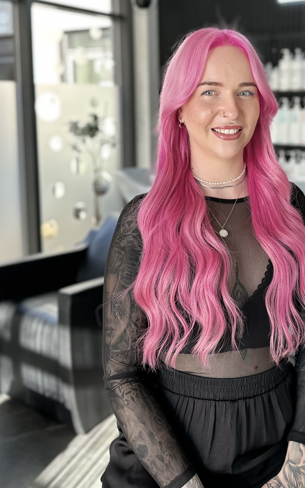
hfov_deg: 33.8
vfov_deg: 51.4
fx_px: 492
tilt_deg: -6.3
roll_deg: +0.2
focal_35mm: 37
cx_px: 228
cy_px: 150
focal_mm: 6.86
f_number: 1.78
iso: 64
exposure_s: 1/121
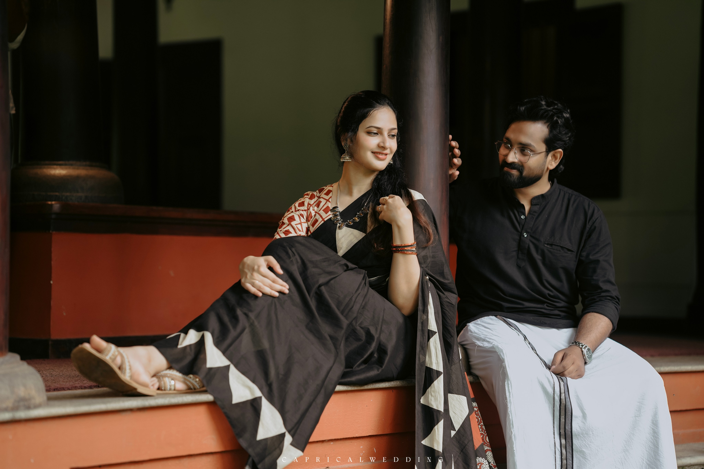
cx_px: 352
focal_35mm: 85
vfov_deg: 16.1
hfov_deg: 23.9
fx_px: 1662
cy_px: 234
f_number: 2
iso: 500
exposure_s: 1/500
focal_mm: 85
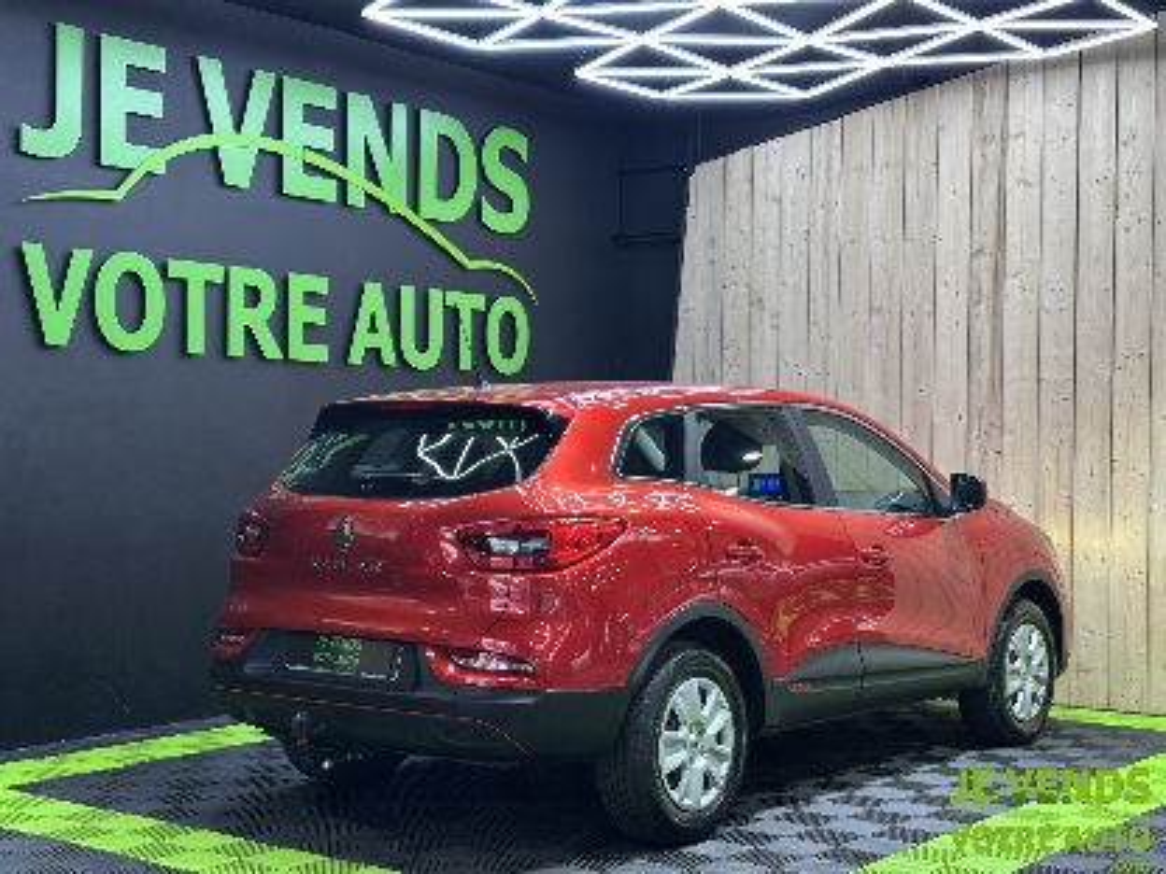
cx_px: 583
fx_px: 1752
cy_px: 437
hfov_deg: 36.8
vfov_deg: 28.0
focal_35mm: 52
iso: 25
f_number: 1.6
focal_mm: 5.96
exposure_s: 1/50
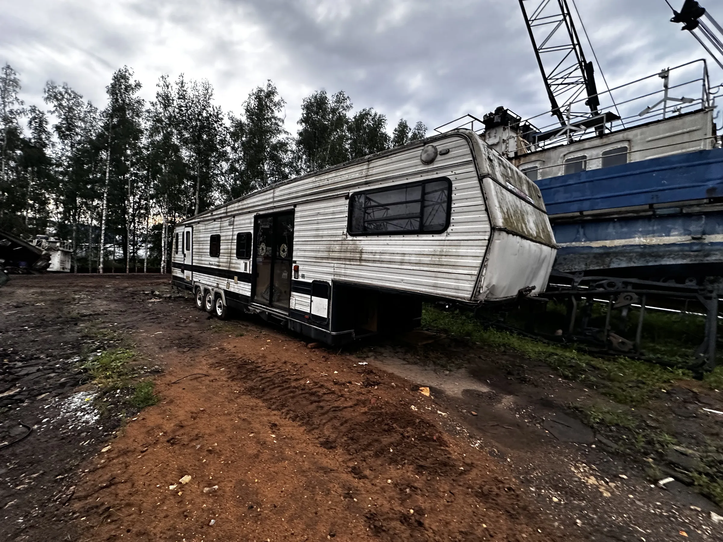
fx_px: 292
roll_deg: -4.6
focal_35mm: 14
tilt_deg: -4.4
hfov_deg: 102.1
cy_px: 271
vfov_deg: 85.7
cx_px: 362
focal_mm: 2.22
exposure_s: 1/60
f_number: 2.2
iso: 320
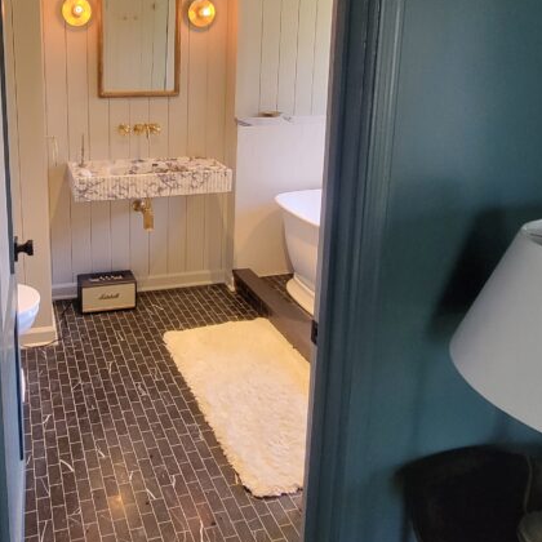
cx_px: 155
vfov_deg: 55.4
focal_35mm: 28
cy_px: 156
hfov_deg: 55.3
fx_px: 496
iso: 500
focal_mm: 2.2
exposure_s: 1/50
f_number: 2.2
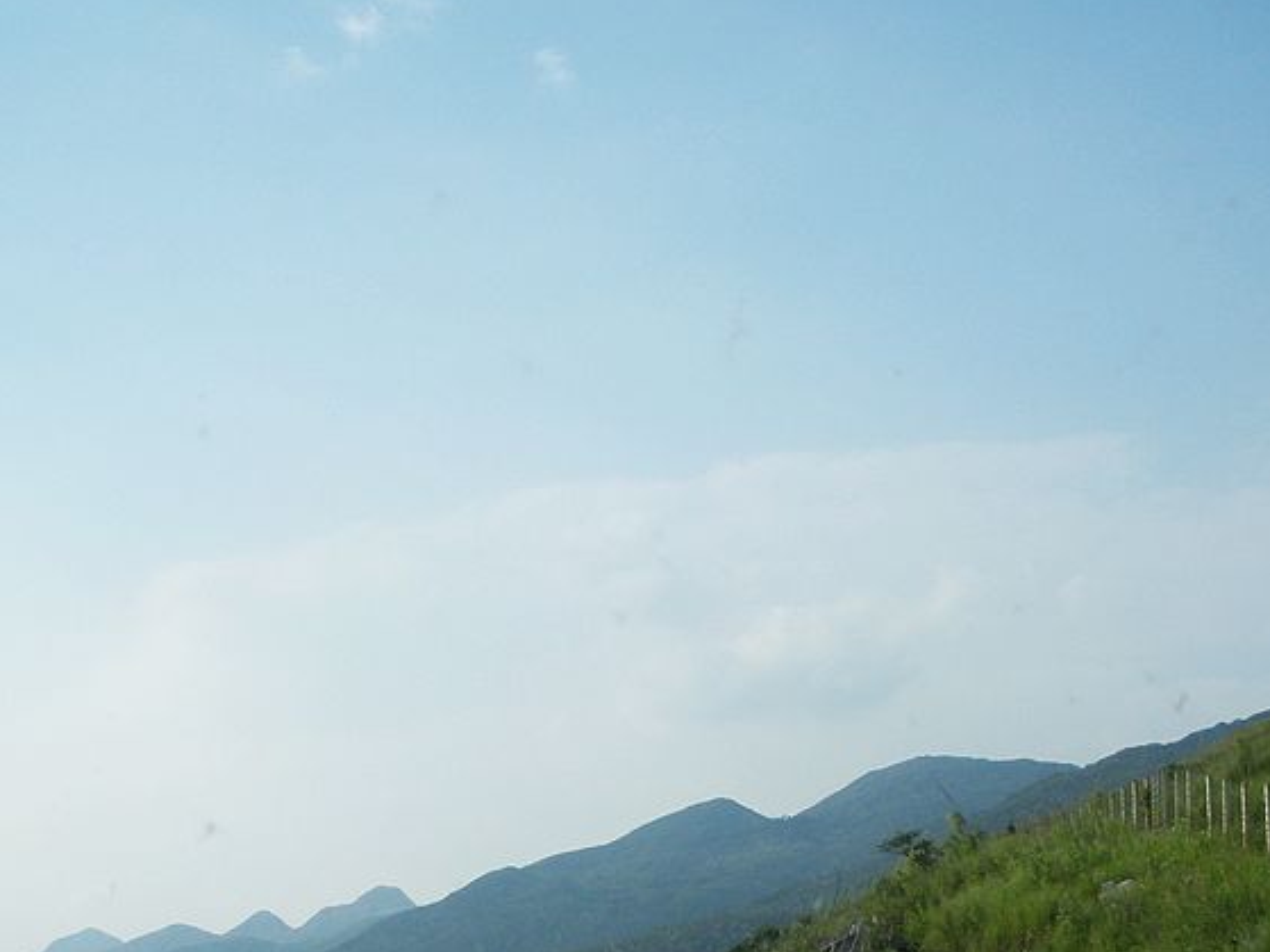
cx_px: 688
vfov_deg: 21.8
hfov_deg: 29.4
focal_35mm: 66
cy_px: 852
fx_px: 2421
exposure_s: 1/661
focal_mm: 6.3
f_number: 3.5
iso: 64
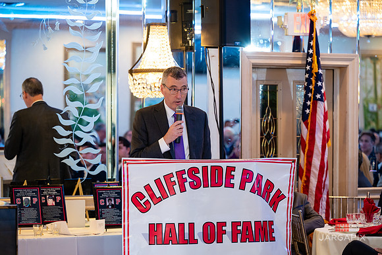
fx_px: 1233
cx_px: 191
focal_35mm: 116
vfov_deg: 11.8
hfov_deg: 17.6
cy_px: 128
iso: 1250
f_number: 3.2
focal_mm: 115
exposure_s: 1/125
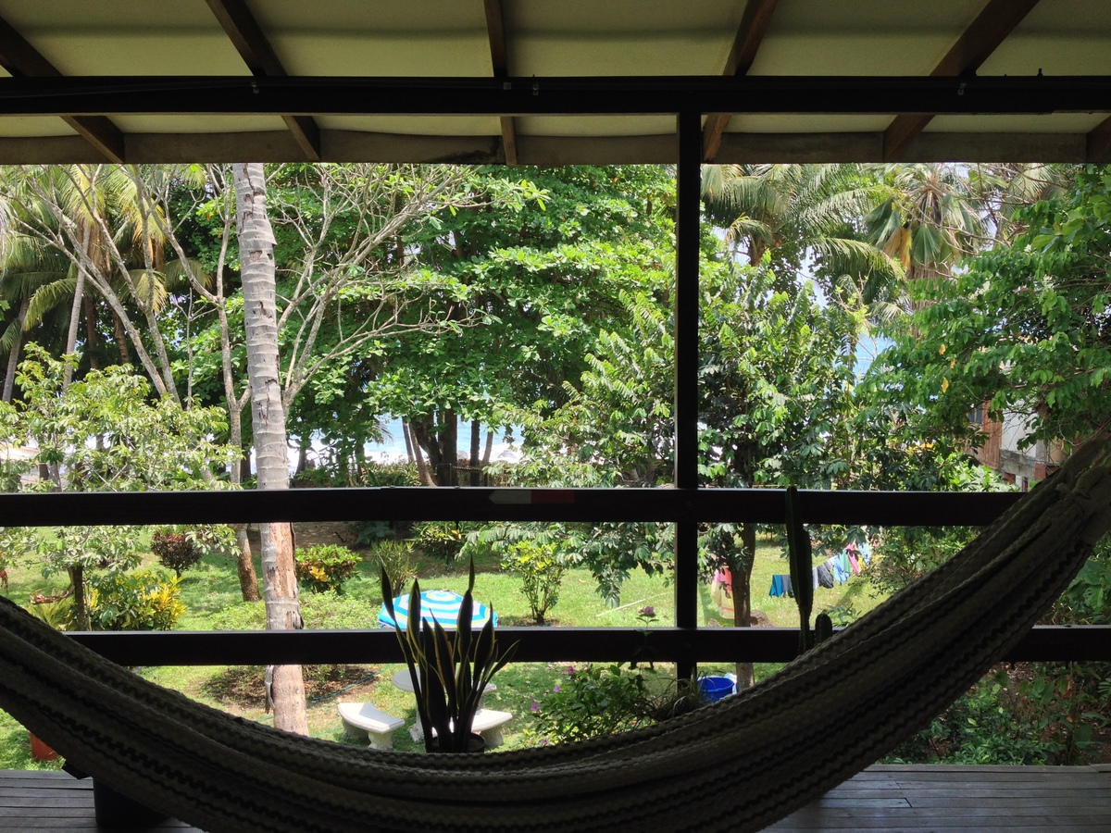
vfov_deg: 40.7
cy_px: 416
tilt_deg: -7.9
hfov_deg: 52.6
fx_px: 1123
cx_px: 556
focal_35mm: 35
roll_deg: +0.9
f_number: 2.4
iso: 50
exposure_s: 1/368
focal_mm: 4.28
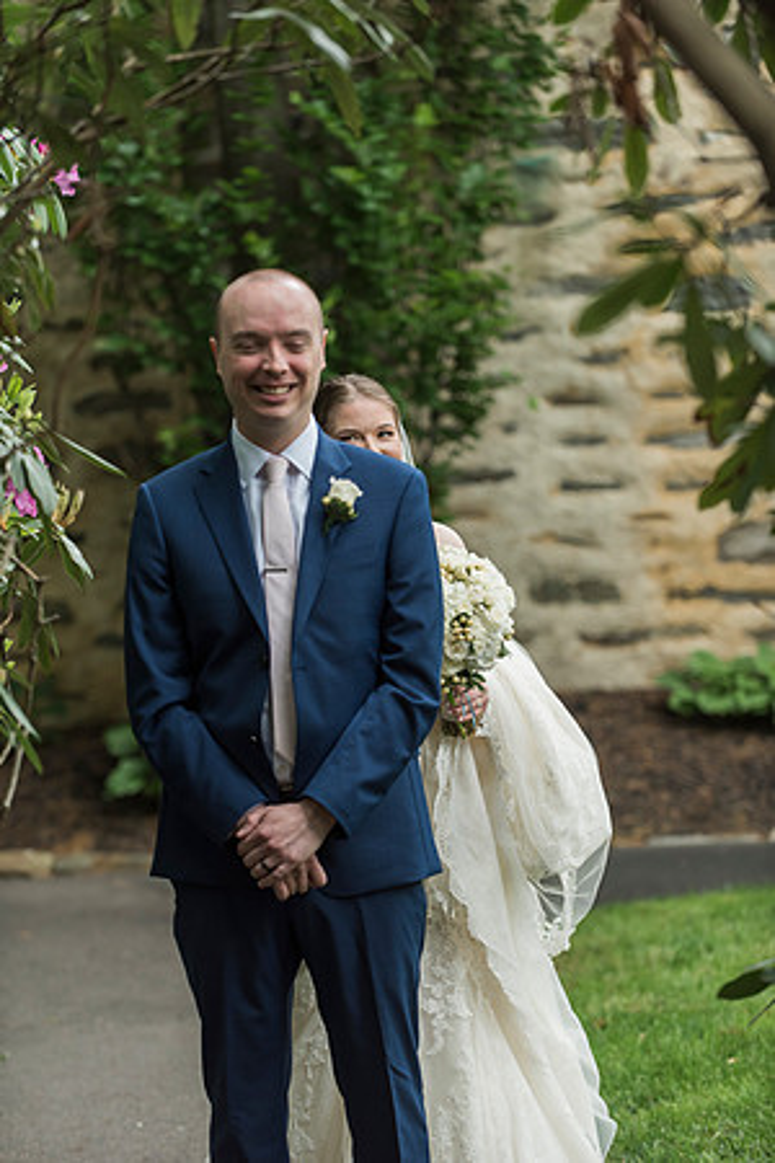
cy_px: 582
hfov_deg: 11.0
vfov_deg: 16.4
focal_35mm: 125
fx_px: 4036
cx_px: 388
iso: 500
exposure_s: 1/500
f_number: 3.2
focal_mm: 125
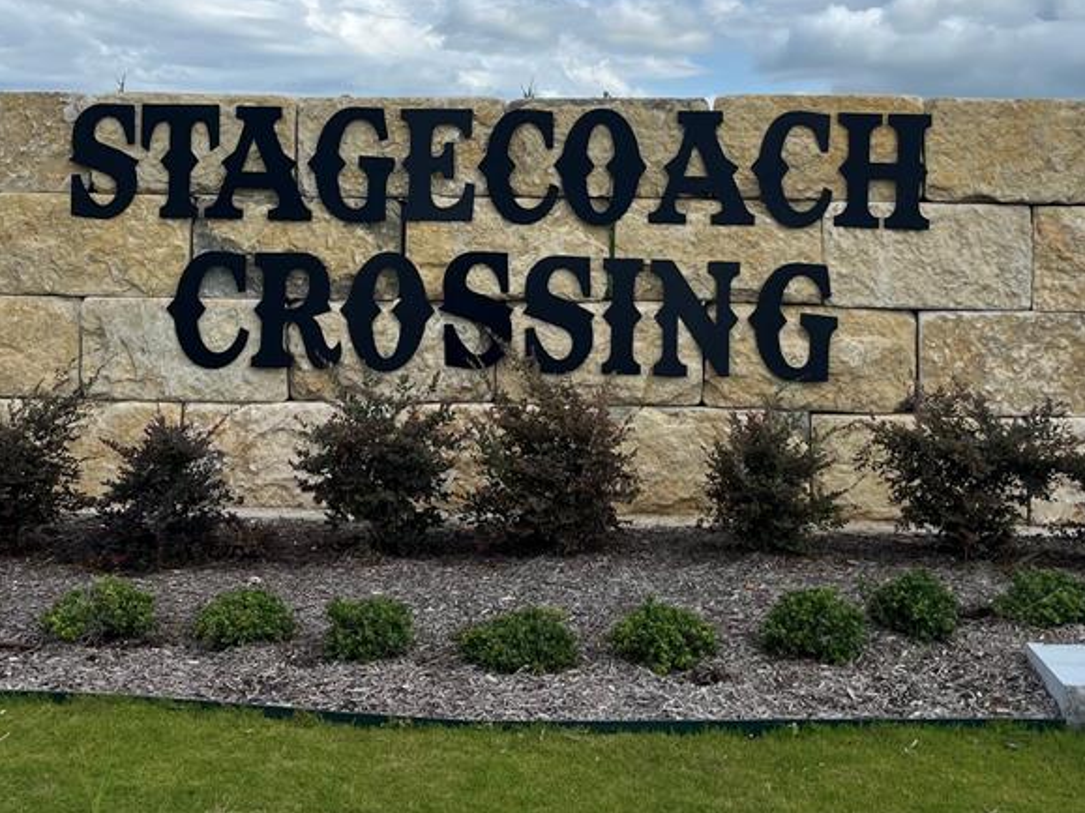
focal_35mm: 46
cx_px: 594
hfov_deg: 41.2
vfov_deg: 30.6
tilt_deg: +3.8
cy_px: 142
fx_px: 1442
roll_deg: -1.4
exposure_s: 1/5076
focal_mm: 5.1
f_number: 1.6
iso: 50
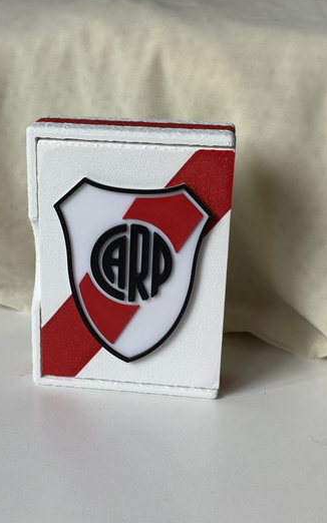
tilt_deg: -19.8
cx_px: 130
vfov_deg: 38.9
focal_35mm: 52
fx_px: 742
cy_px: 261
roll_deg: -2.3
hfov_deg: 24.8
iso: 64
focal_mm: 6.86
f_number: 1.78
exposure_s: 1/121
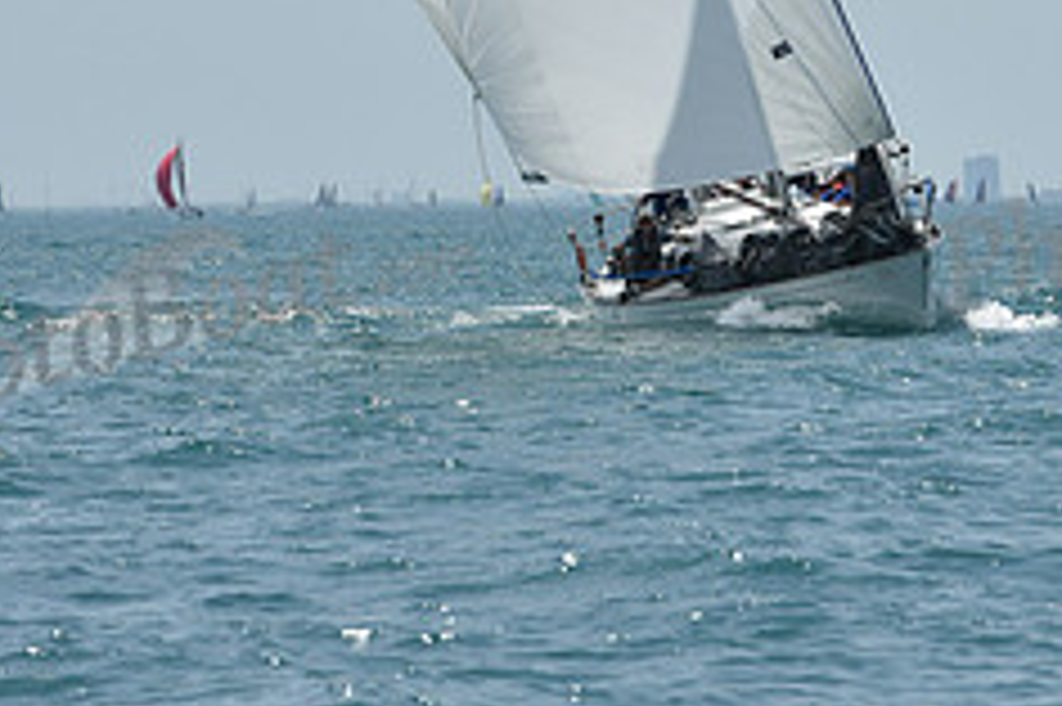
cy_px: -432
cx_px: 709
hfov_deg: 5.2
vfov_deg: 3.5
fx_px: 11585
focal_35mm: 393
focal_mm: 160
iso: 250
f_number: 9
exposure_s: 1/1250
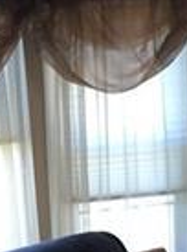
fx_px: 1180
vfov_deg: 11.7
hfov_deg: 9.0
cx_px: 35
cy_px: 351
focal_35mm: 163
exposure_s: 1/30
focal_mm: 4.15
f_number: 2.2
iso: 40
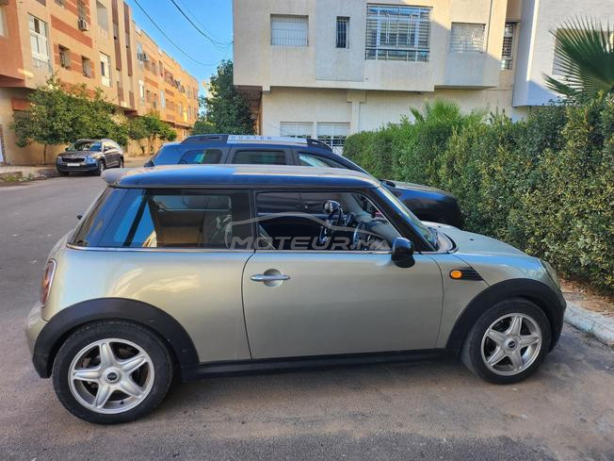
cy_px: 230
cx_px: 307
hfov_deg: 71.6
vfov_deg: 56.8
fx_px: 426
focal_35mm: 24
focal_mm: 5
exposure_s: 1/340
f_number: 1.8
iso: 50
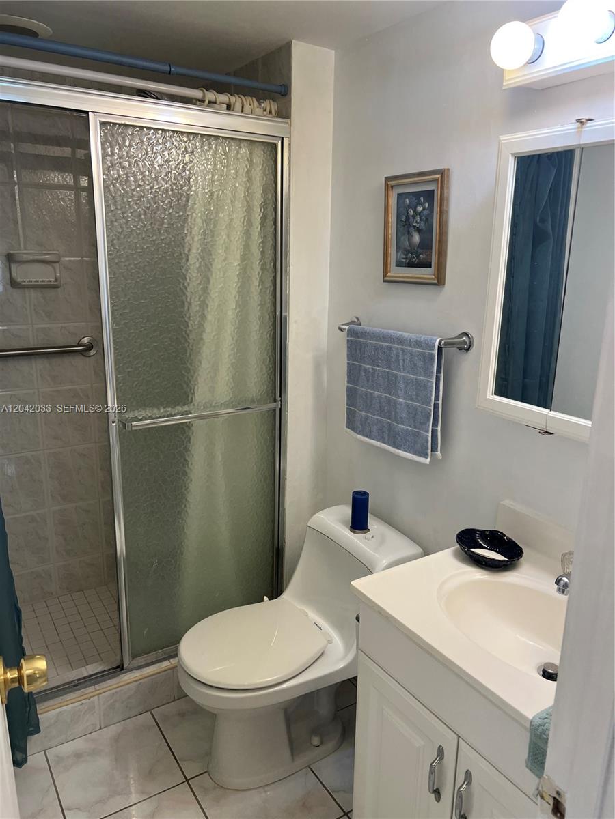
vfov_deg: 67.3
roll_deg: -1.3
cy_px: 410
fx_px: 616
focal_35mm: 26
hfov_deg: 53.1
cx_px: 308
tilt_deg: -15.8
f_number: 1.5
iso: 80
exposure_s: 1/120
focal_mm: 5.7
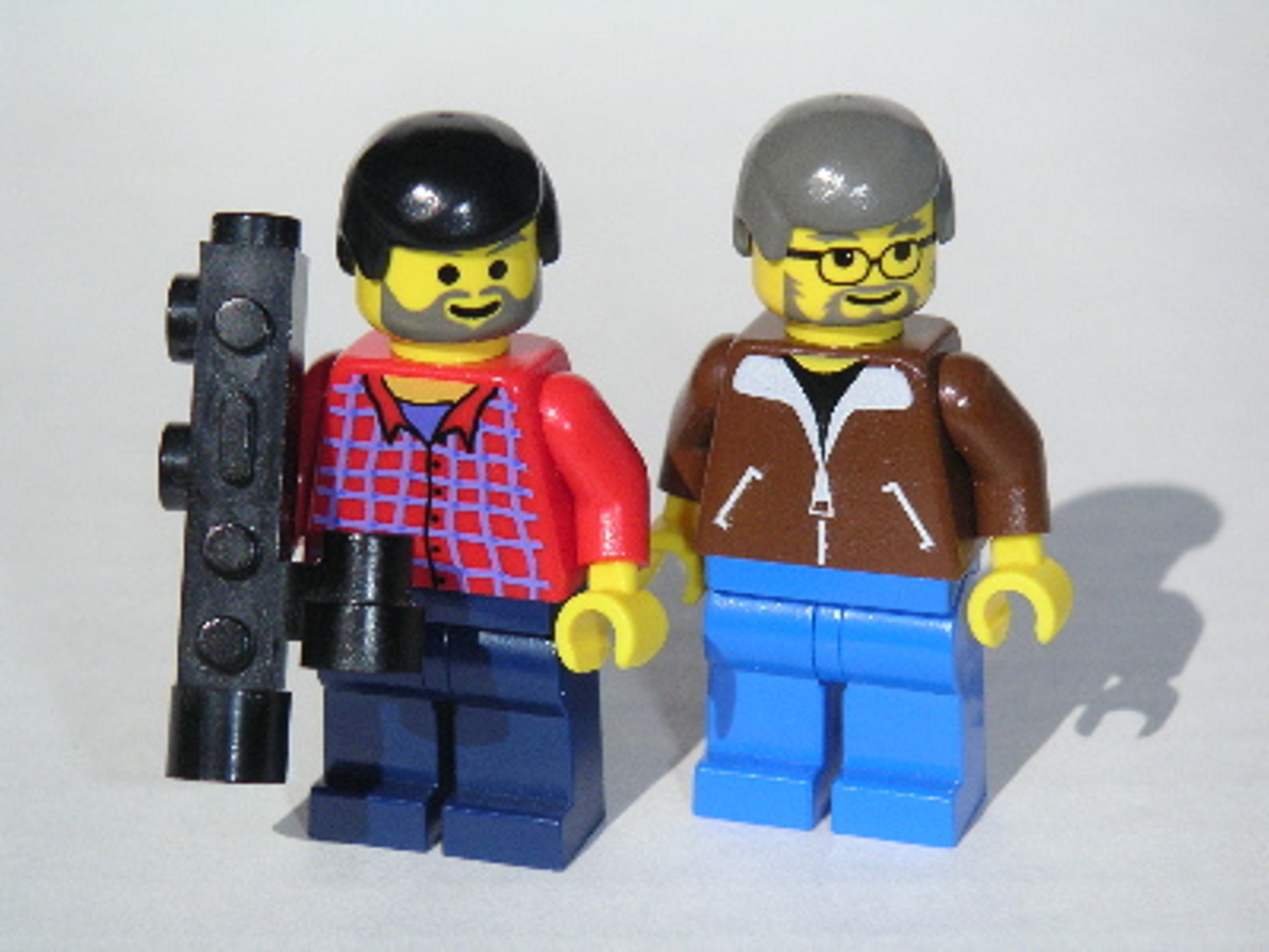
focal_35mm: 111
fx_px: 4069
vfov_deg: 13.3
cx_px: 634
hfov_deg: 17.7
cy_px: 476
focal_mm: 17.1
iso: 160
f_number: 8
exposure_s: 1/750
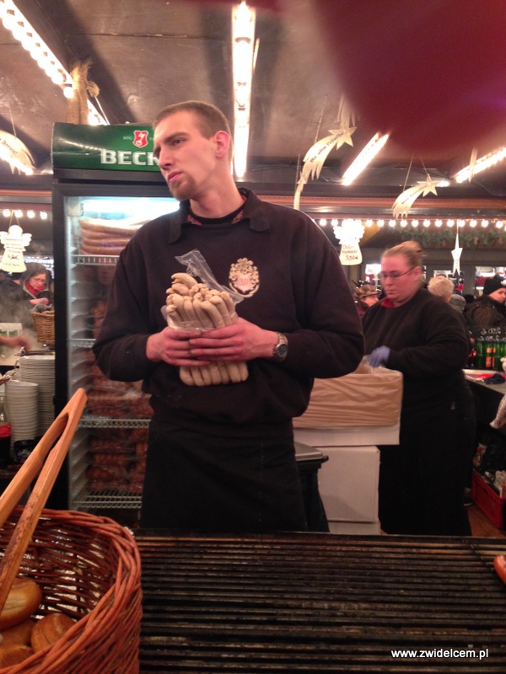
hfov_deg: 42.9
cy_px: 337
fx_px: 643
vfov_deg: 55.4
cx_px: 253
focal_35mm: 33
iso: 200
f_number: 2.4
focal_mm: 4.12
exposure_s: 1/20
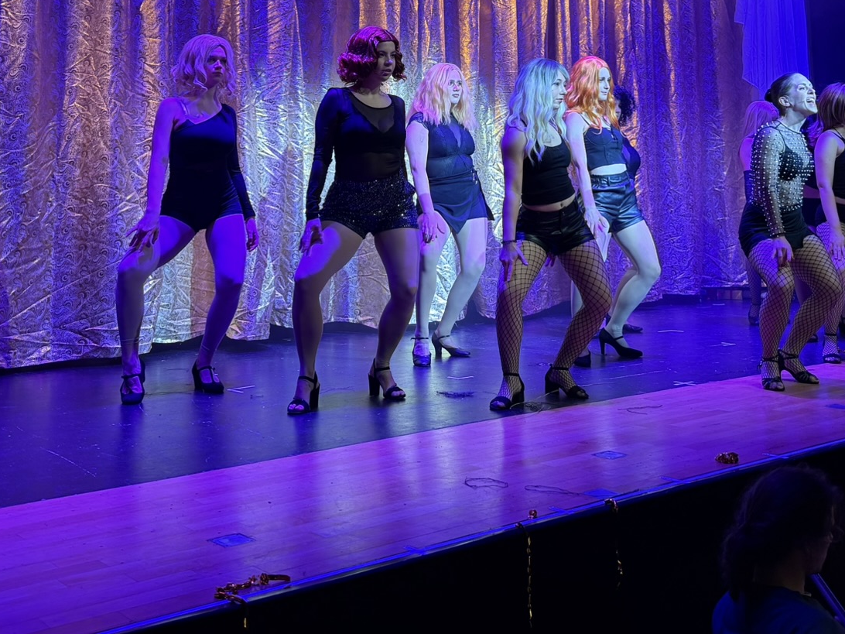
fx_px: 1098
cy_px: 64
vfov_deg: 30.8
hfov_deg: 42.1
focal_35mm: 45
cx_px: 436
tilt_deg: +6.4
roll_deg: +0.4
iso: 160
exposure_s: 1/50
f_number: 1.78
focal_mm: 6.76
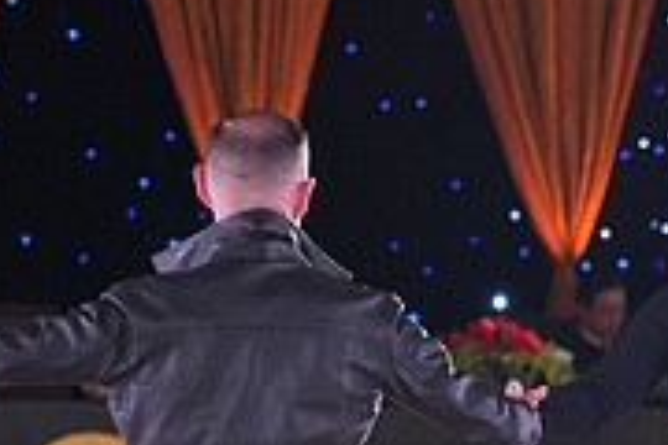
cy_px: 540
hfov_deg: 8.7
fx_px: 4360
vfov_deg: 5.8
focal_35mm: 235
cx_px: 612
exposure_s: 1/400
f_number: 4
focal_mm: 73
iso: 1600
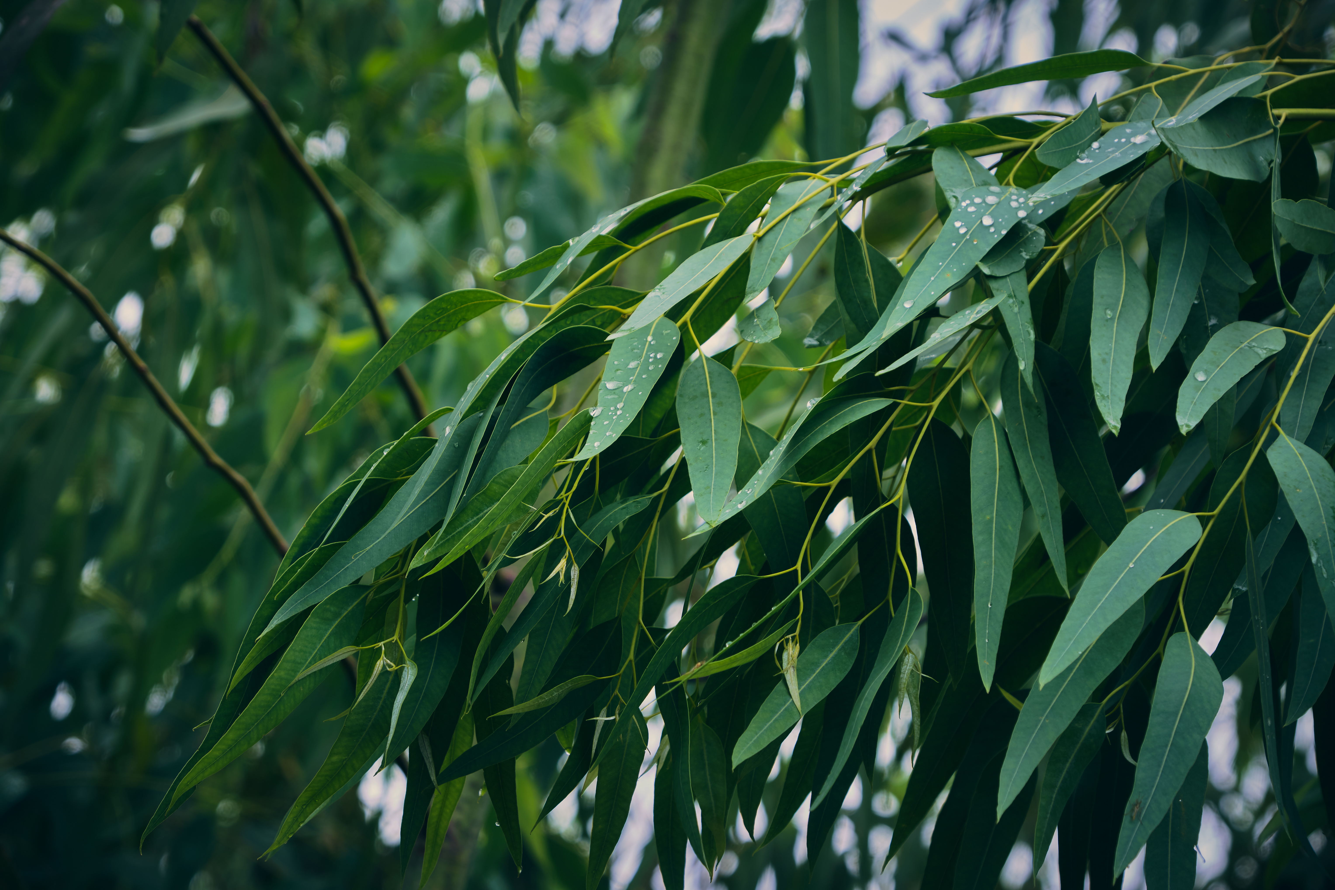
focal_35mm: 99
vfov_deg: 13.8
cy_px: 445
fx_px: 3671
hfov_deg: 20.6
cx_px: 668
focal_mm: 66.2
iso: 160
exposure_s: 1/100
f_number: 5.6
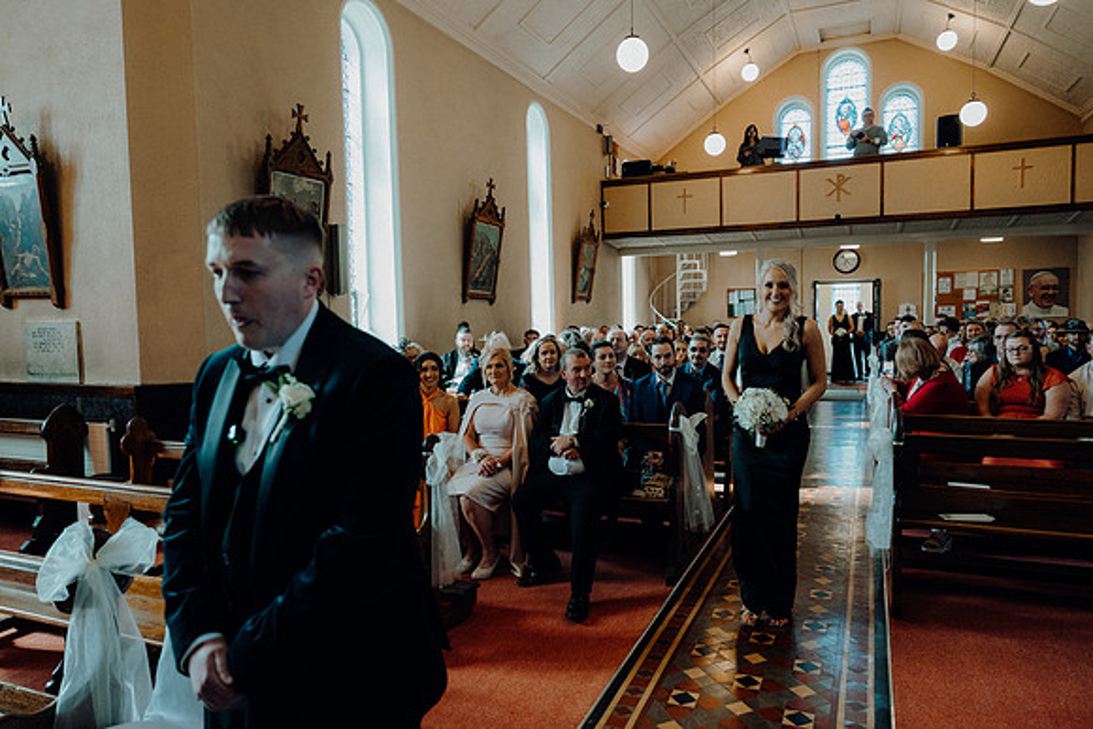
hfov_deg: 73.7
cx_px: 546
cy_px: 364
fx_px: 729
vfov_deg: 53.1
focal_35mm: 24
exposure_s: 1/200
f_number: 3.5
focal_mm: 24
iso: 1600
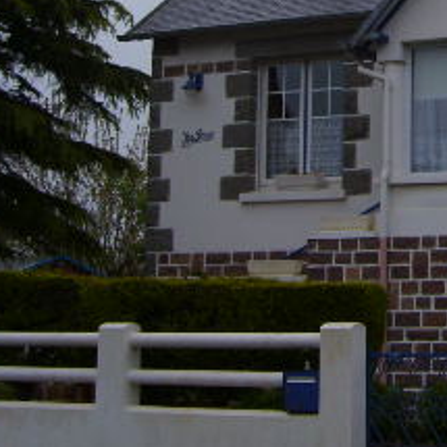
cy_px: 27
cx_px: 503
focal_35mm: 92
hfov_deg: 18.1
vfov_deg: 18.5
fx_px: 1344
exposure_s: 1/1000
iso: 50
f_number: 2.8
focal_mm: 5.8
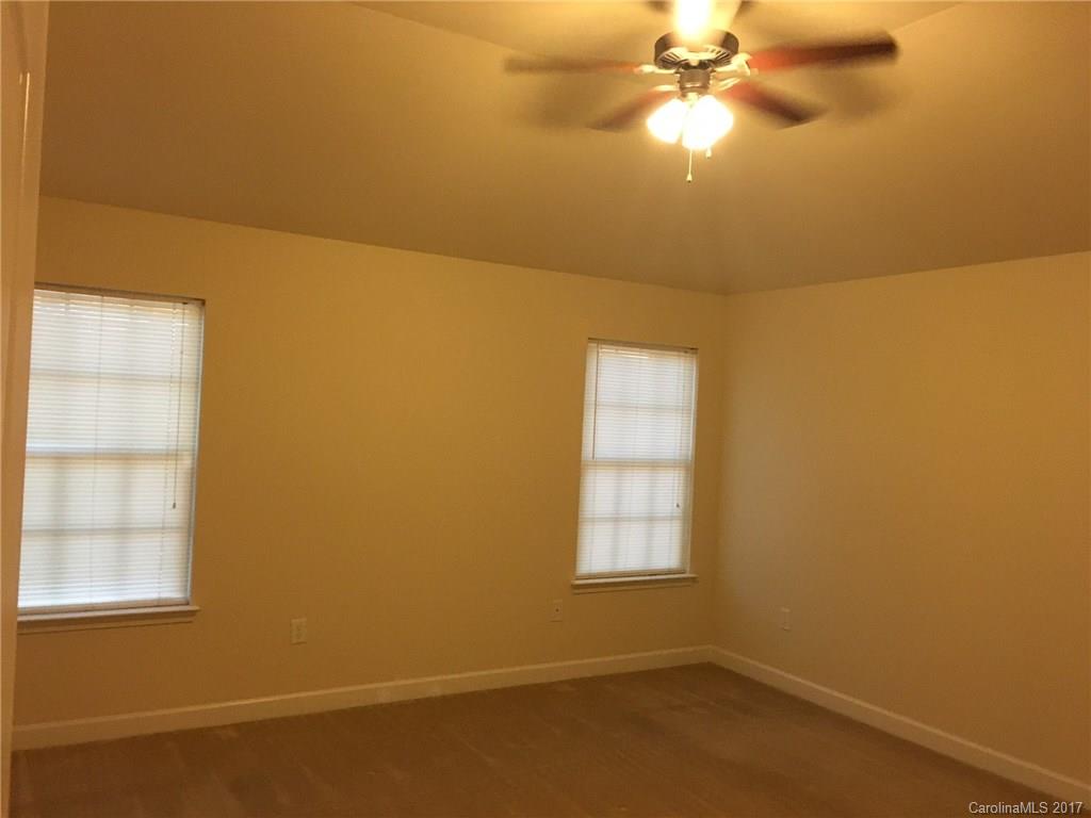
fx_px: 914
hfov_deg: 61.7
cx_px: 546
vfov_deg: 48.2
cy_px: 409
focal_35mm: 29
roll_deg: -2.2
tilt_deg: +1.7
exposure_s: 1/30
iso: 200
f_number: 2.2
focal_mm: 4.15
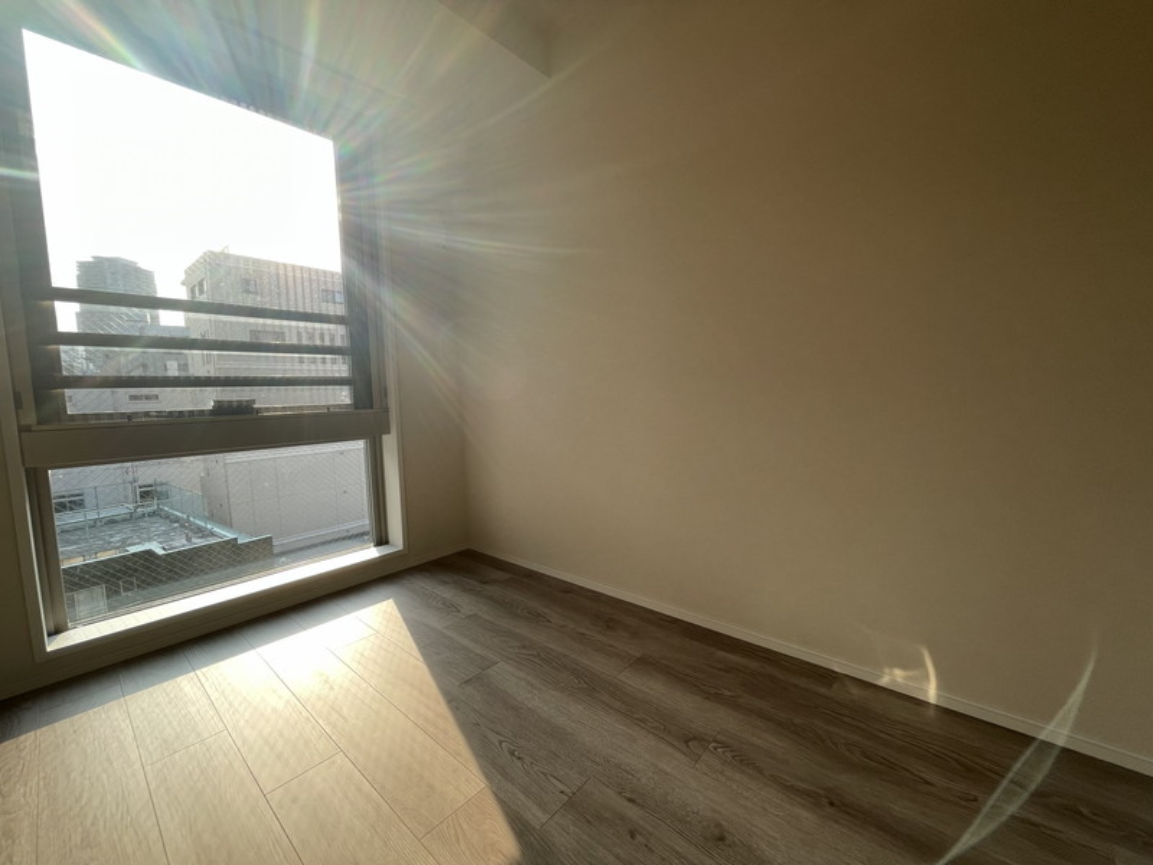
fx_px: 466
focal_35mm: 14
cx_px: 576
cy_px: 432
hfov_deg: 102.1
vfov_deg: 85.7
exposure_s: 1/99
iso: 40
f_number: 2.4
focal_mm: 1.55
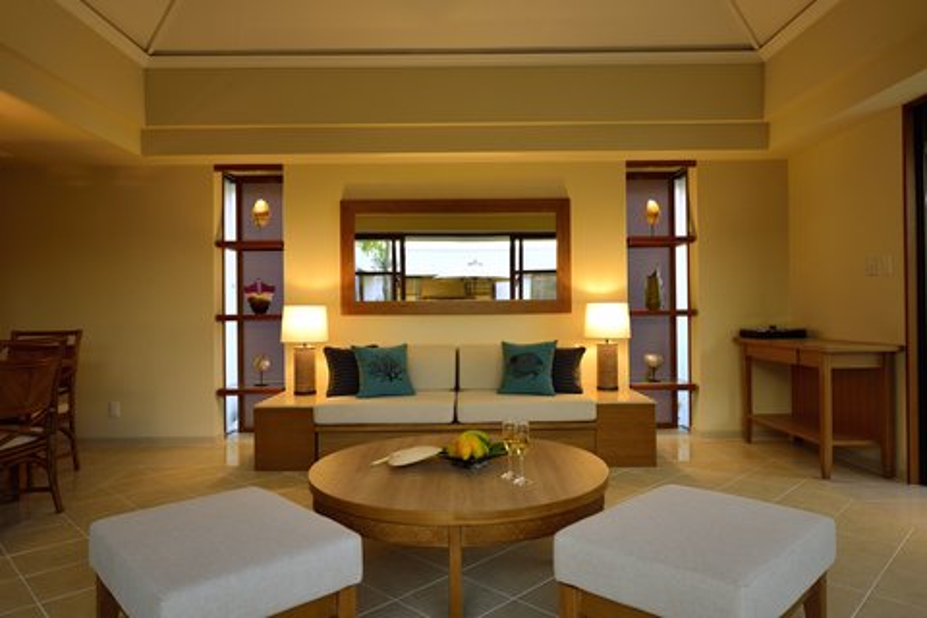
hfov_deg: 73.7
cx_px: 464
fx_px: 618
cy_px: 309
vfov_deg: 53.1
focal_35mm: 24
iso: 125
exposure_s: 1/6
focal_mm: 24
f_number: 11
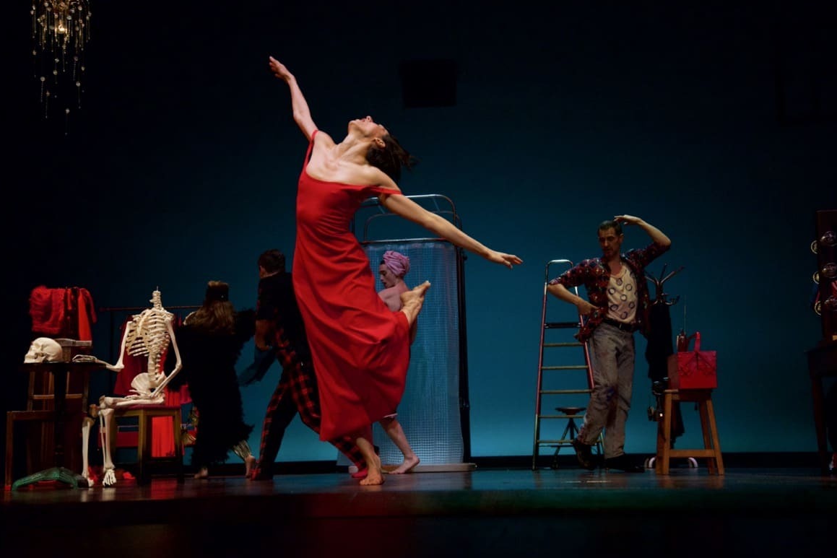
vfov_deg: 25.5
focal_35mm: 53
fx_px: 1232
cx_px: 399
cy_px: 268
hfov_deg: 37.5
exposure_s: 1/1000
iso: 8000
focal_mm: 48
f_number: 4.2
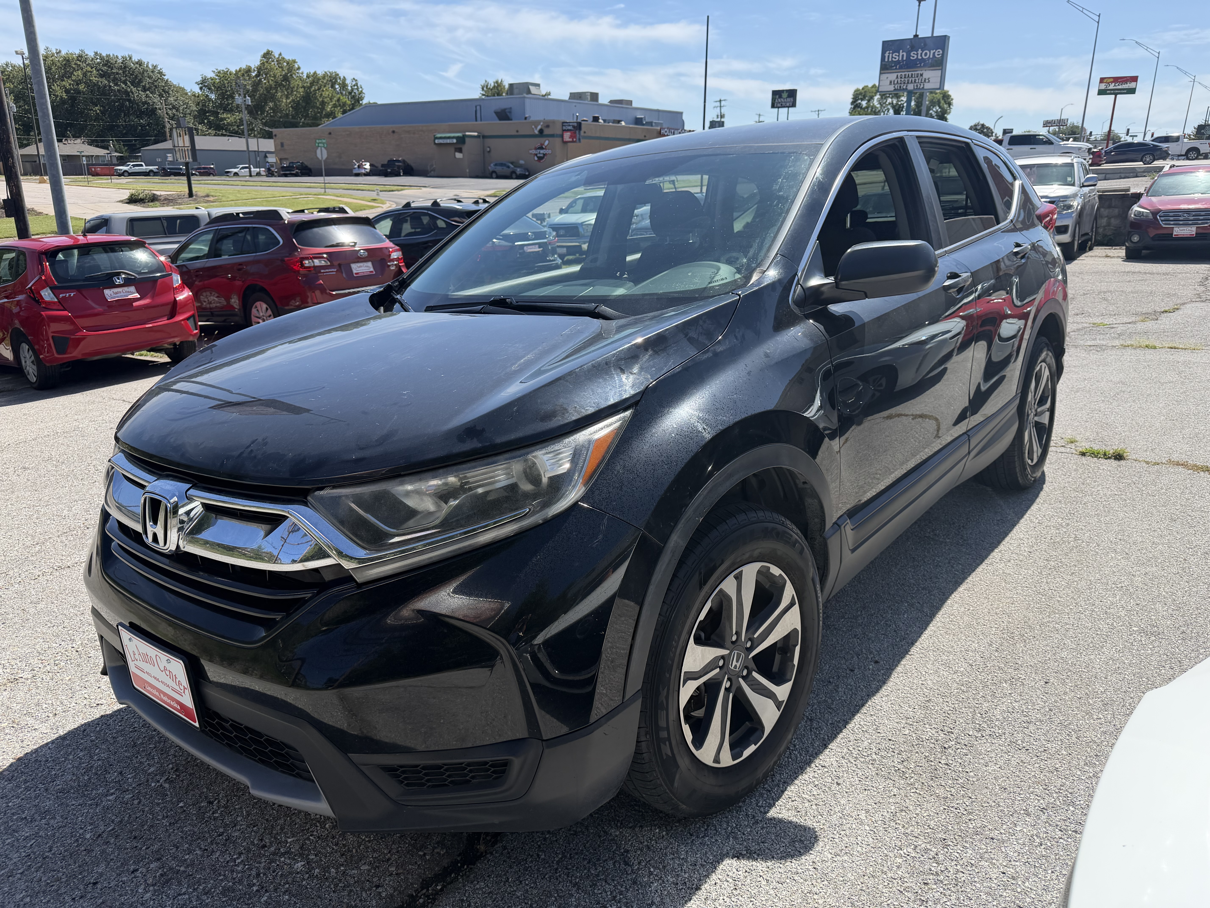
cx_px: 605
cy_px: 454
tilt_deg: -18.5
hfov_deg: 71.6
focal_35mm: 24
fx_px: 839
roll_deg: -0.6
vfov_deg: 56.8
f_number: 1.78
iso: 100
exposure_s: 1/3279
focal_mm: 6.76
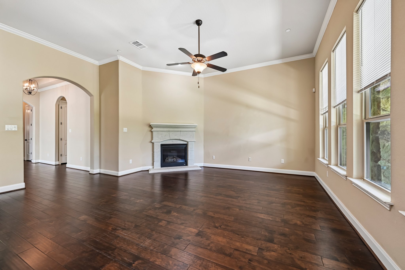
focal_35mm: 14
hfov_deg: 104.3
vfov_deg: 81.2
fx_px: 157
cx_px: 202
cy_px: 135
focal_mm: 14
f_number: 8
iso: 400
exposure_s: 1/6
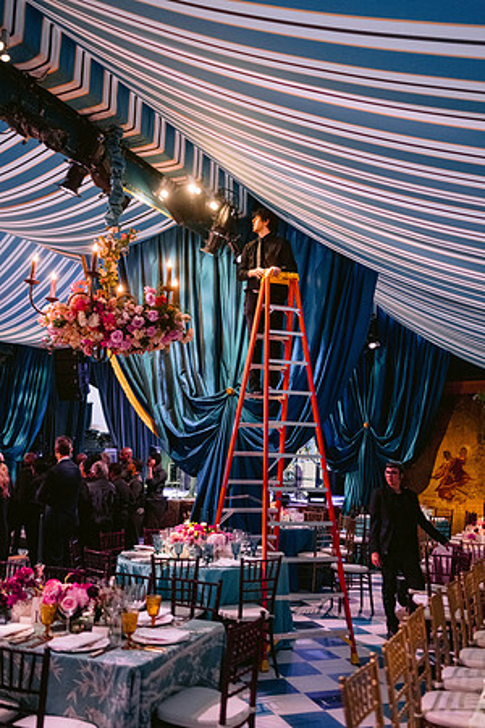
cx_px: 242
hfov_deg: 37.9
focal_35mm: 35
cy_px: 364
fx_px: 707
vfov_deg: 54.4
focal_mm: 35
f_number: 2
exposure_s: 1/100
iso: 3200
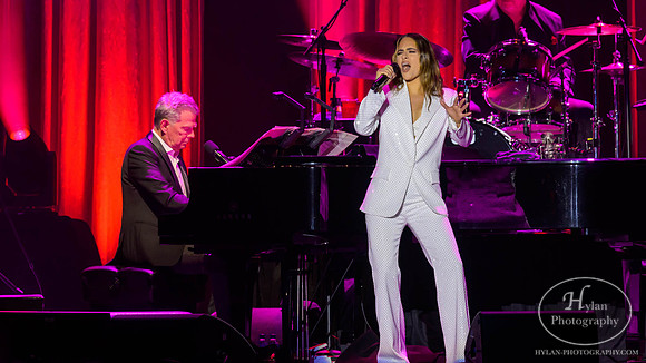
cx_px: 323
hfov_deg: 4.6
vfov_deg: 2.6
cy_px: 151
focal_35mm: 475
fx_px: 8130
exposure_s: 1/250
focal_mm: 300
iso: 1800
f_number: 5.6
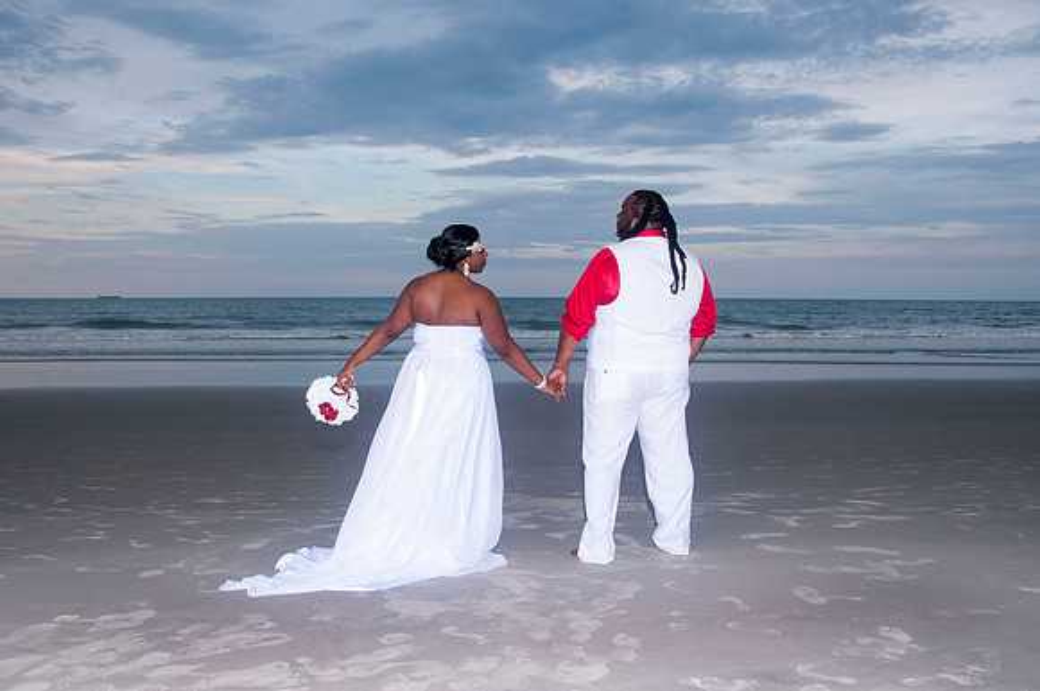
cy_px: 346
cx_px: 520
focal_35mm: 30
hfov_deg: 62.0
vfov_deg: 43.5
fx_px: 865
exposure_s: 1/200
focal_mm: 20
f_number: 5.6
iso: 400
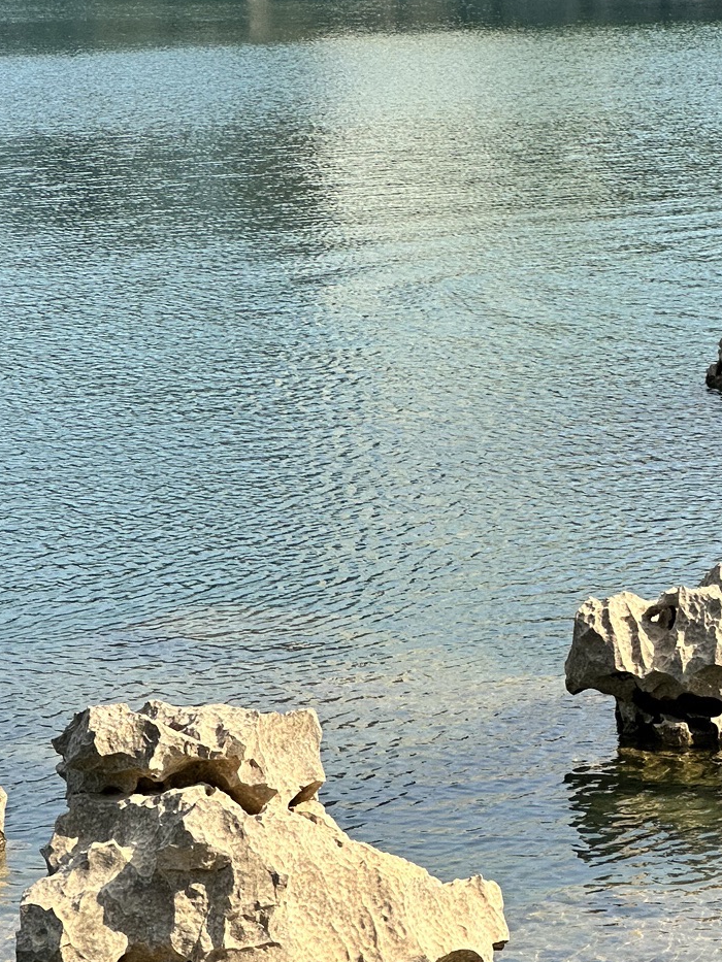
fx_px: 4588
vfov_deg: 11.9
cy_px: 786
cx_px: 669
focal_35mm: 165
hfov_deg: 9.0
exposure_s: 1/388
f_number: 2.8
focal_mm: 9
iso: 32
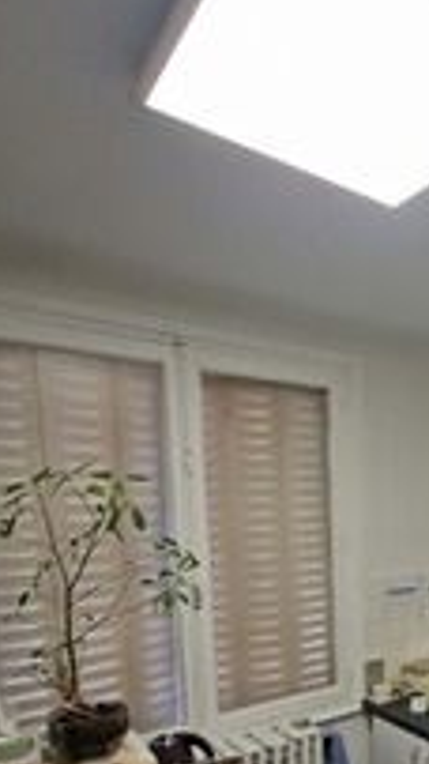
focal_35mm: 27
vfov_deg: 66.0
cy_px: 563
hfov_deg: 36.7
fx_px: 547
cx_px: 463
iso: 50
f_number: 2.2
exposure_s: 1/50
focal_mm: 1.74
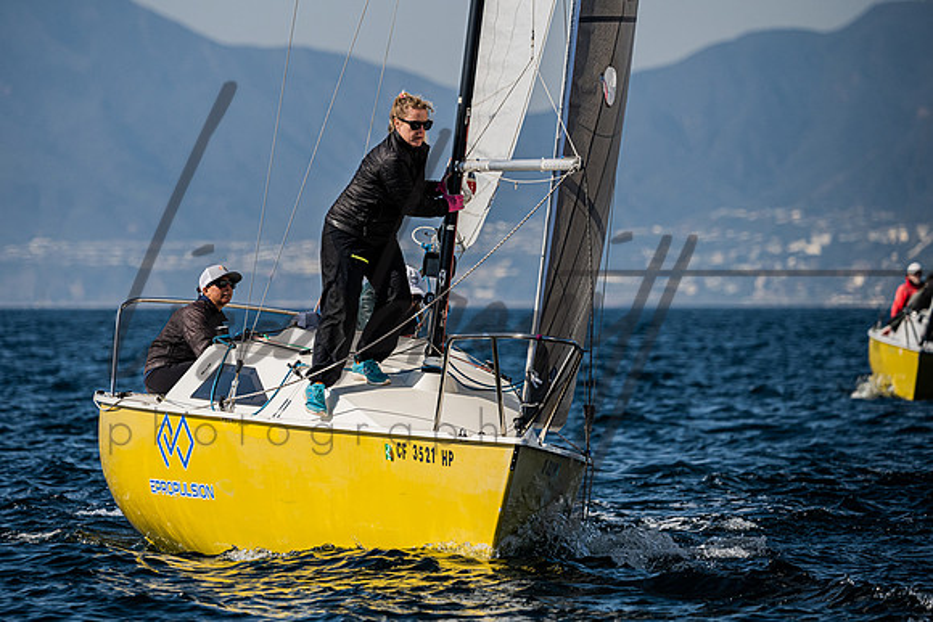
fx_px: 7923
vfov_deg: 4.5
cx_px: 402
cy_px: 258
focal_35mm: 306
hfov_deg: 6.7
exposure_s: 1/5000
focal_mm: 240
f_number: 5
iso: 400
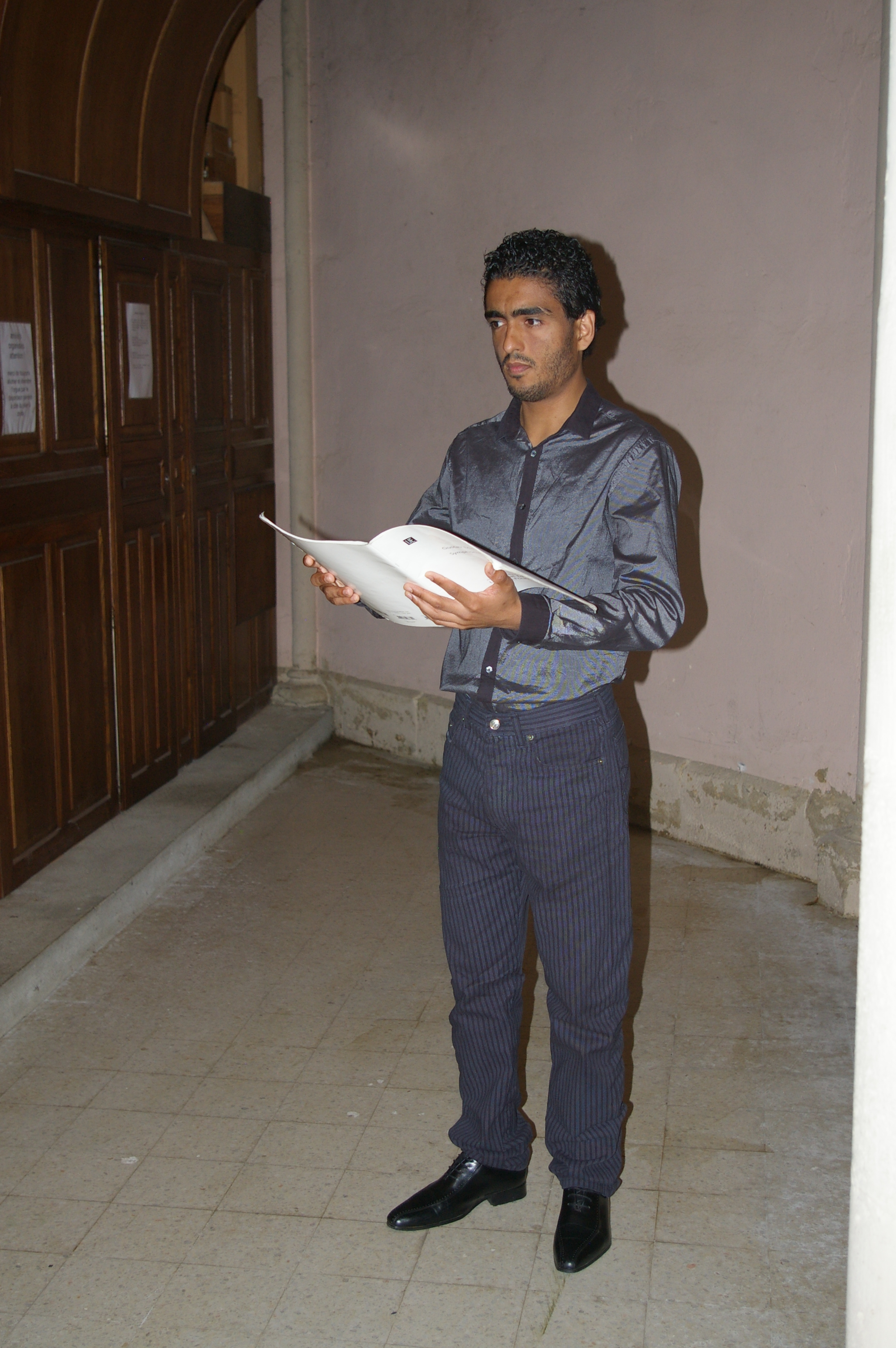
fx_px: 1739
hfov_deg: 28.9
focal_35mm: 46
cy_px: 674
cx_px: 448
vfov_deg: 42.4
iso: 400
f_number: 4
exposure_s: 1/125
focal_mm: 31
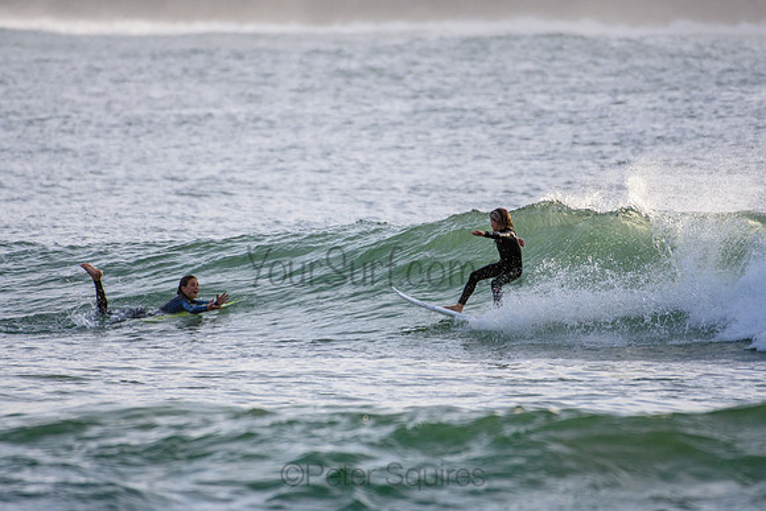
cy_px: 256
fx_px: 15961
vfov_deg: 1.8
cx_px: 383
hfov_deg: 2.7
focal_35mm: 750
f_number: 5.6
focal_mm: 500
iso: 500
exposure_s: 1/2000
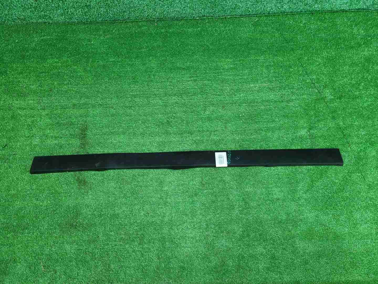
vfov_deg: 53.1
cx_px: 189
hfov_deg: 67.3
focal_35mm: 26
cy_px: 142
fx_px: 284
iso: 223
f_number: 1.8
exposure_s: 1/50
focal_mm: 5.4
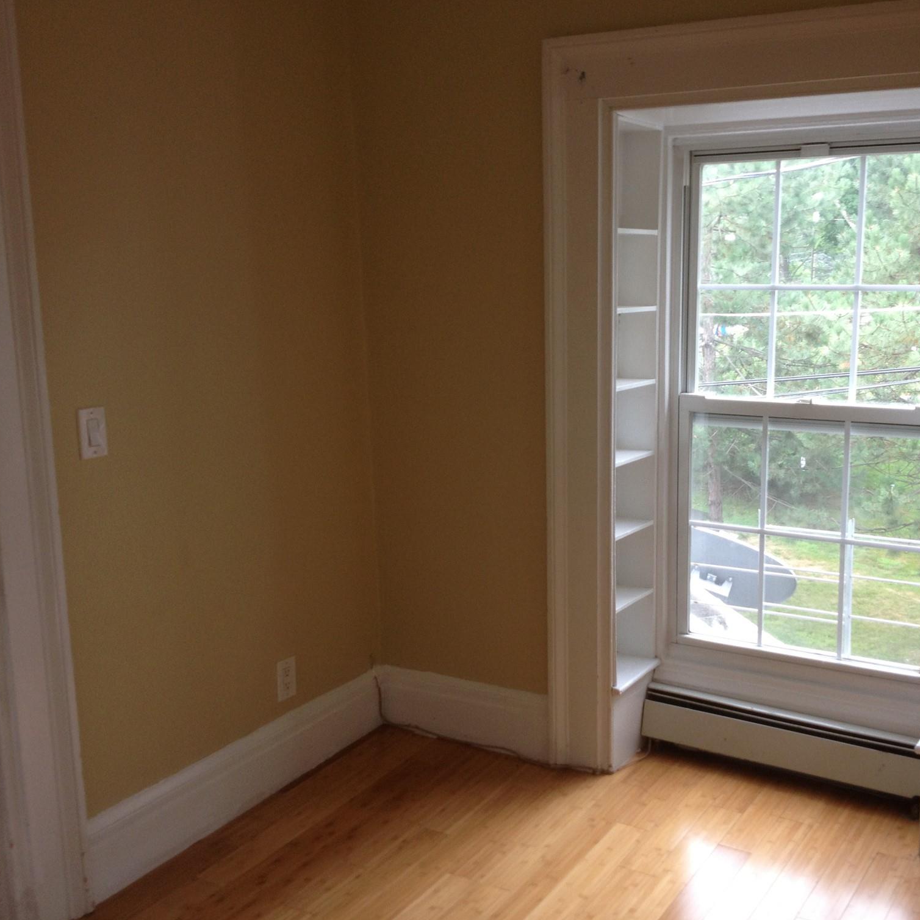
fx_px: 1263
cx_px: 557
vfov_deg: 40.0
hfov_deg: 39.8
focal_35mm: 42
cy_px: 458
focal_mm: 4.28
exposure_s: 1/40
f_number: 2.4
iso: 50
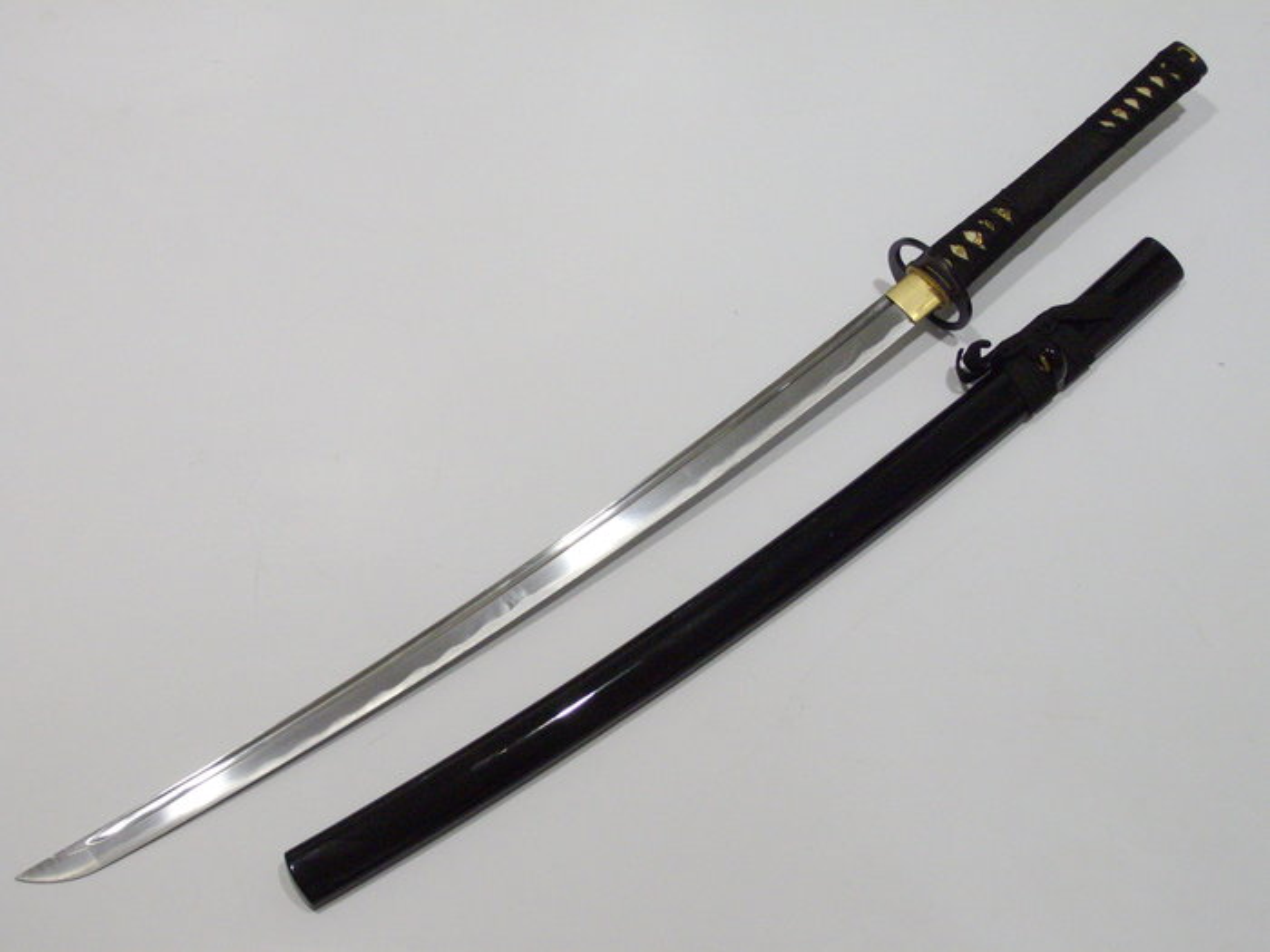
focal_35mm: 56
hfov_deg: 34.3
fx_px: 2055
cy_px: 476
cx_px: 635
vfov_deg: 26.1
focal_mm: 9.2
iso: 320
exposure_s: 1/100
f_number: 3.4
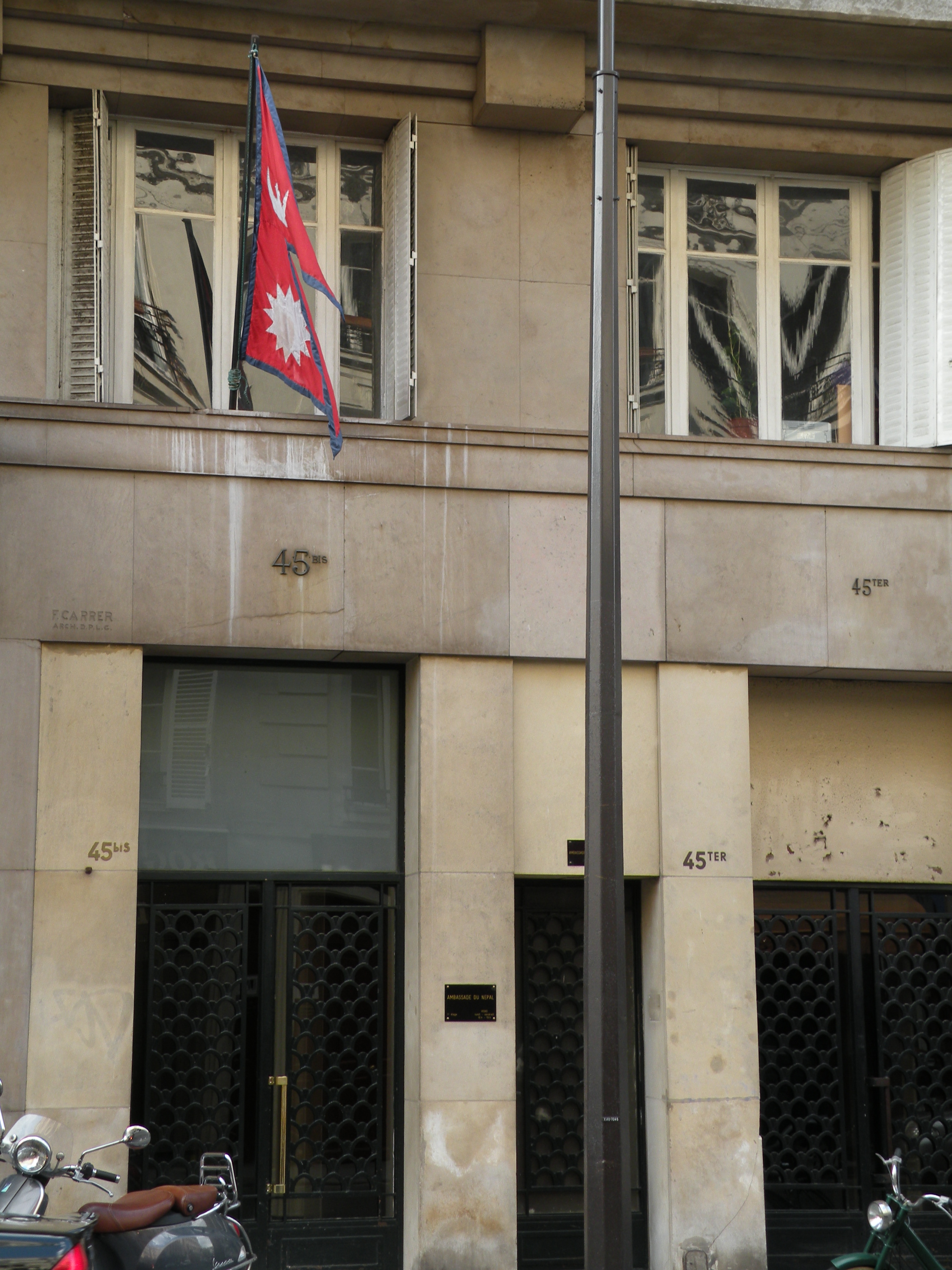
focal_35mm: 67
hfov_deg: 21.9
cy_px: 635
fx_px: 2457
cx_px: 476
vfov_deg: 29.0
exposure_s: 1/68.1
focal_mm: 11.9
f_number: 3.5
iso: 64
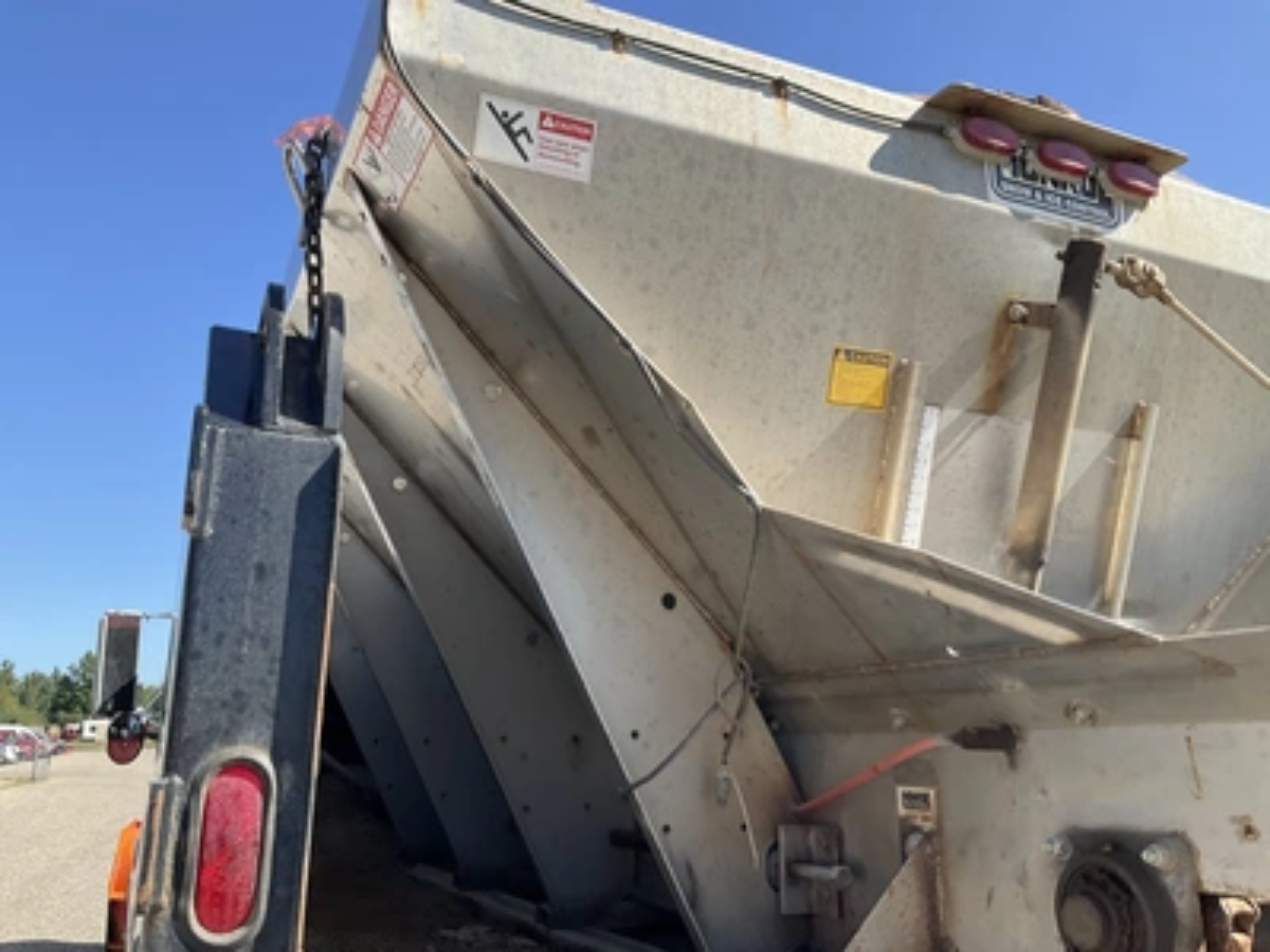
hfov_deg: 61.7
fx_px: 1064
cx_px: 635
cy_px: 476
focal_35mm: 29
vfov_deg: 48.2
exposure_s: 1/759
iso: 25
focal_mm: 3
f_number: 1.8
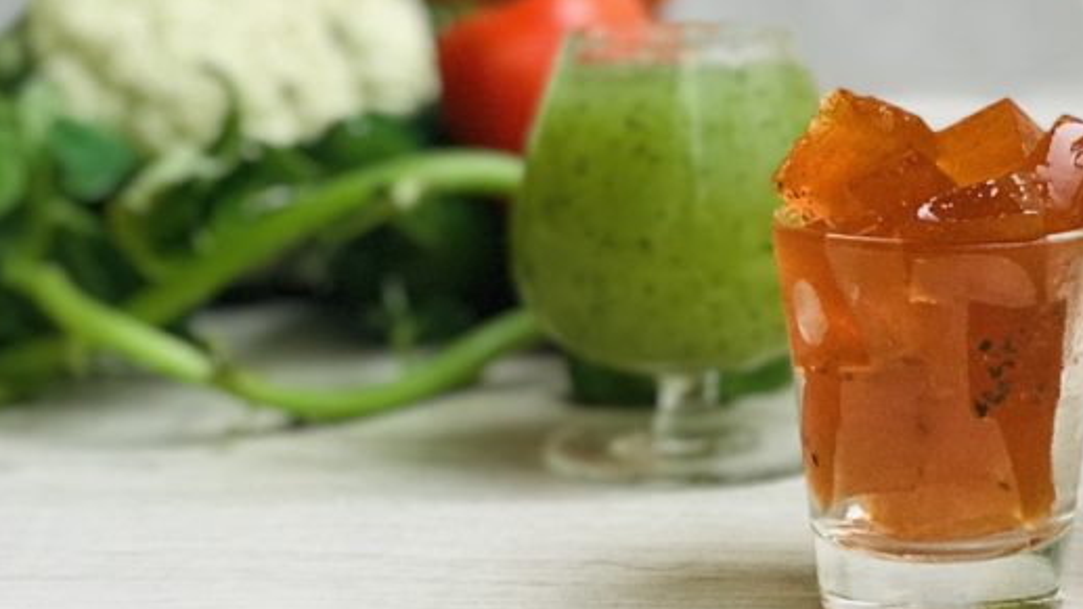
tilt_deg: -5.5
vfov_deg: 9.8
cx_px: 1054
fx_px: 3533
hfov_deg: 17.1
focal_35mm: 123
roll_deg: -0.1
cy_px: -19
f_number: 2.8
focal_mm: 6.6
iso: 125
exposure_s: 1/60
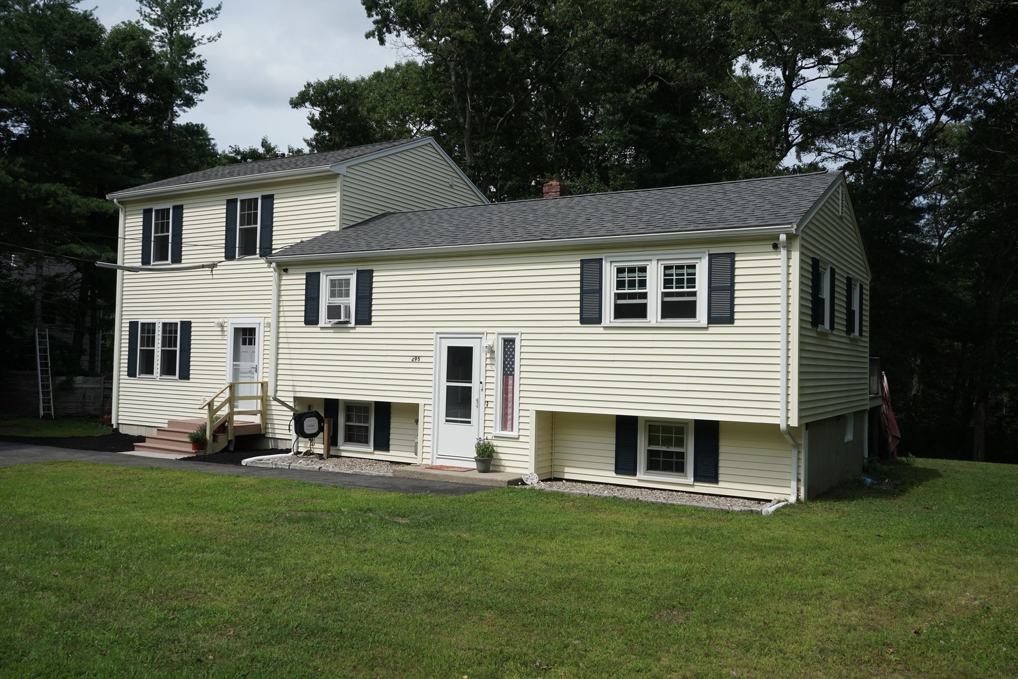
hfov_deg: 63.7
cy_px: 340
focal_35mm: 29
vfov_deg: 45.0
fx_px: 820
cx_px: 509
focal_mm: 29
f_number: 11
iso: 500
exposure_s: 1/800
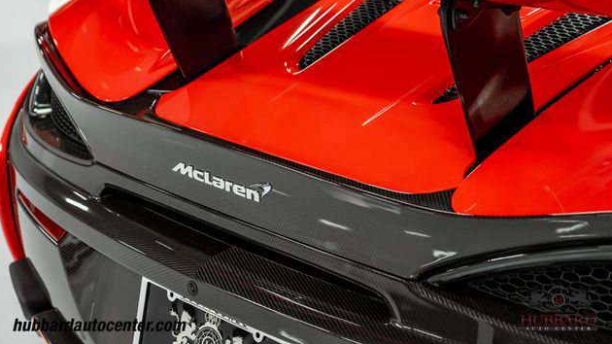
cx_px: 307
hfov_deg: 31.9
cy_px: 140
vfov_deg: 18.2
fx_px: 1071
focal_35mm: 66
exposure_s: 1/60
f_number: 5
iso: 800
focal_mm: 62
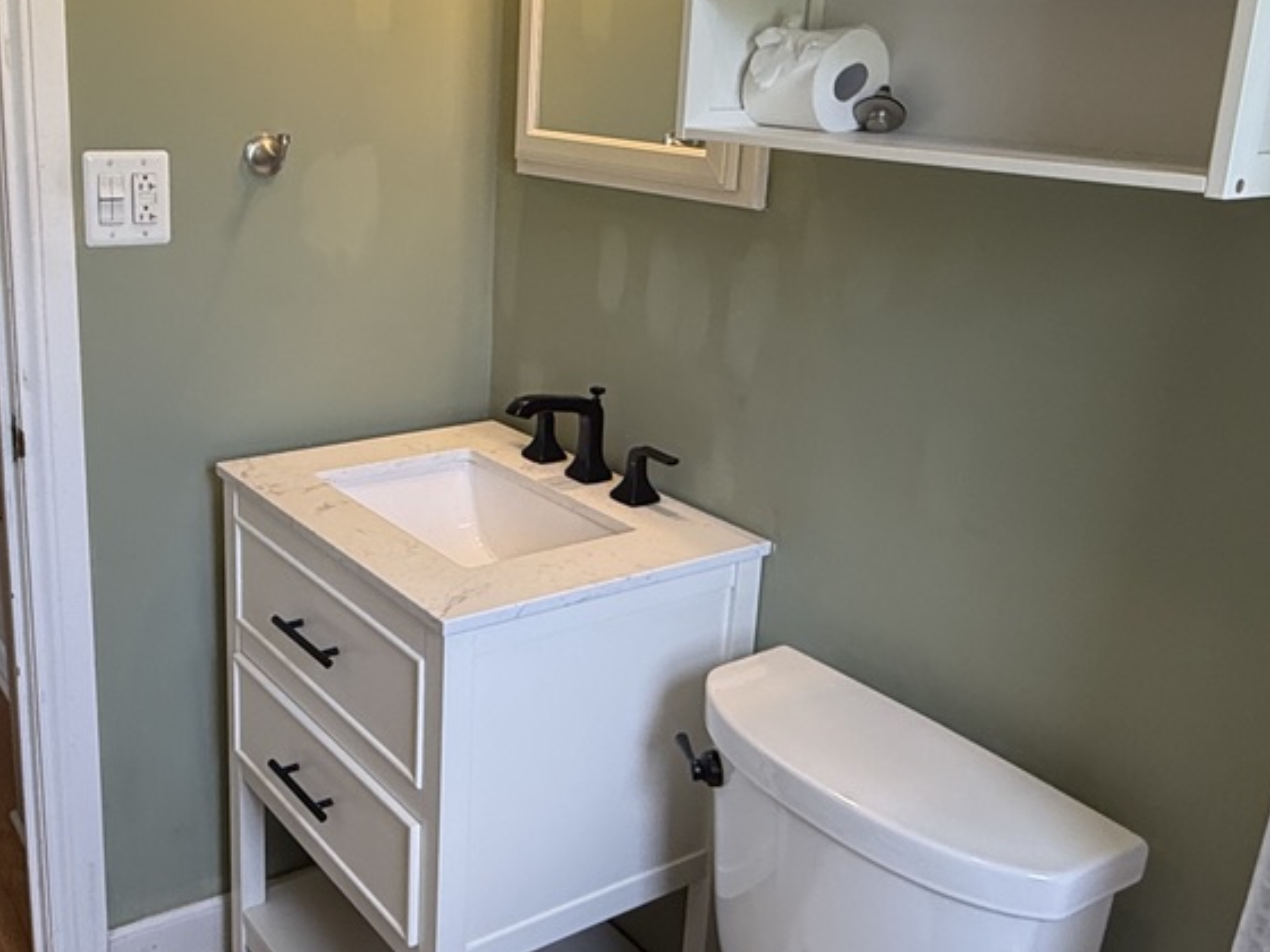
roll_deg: -1.2
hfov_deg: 50.6
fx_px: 1321
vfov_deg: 39.5
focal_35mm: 36
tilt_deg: -14.7
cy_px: 392
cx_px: 444
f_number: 2.2
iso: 200
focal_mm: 2.22
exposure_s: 1/120
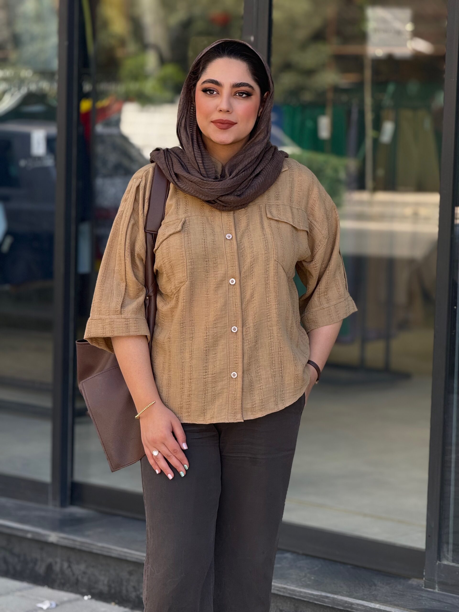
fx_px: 2122
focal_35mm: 120
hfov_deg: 12.3
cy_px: 306
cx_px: 230
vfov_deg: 16.4
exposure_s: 1/118
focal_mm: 15.66
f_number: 2.8
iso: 50
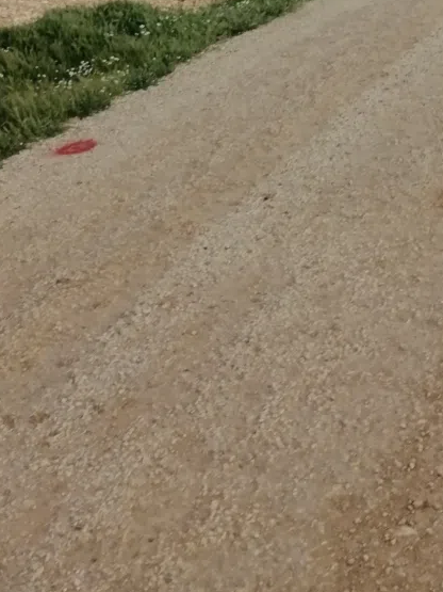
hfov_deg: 22.4
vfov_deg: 27.1
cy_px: -99
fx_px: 1092
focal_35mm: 64
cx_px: 395
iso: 160
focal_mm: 3.95
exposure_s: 1/682
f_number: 1.8
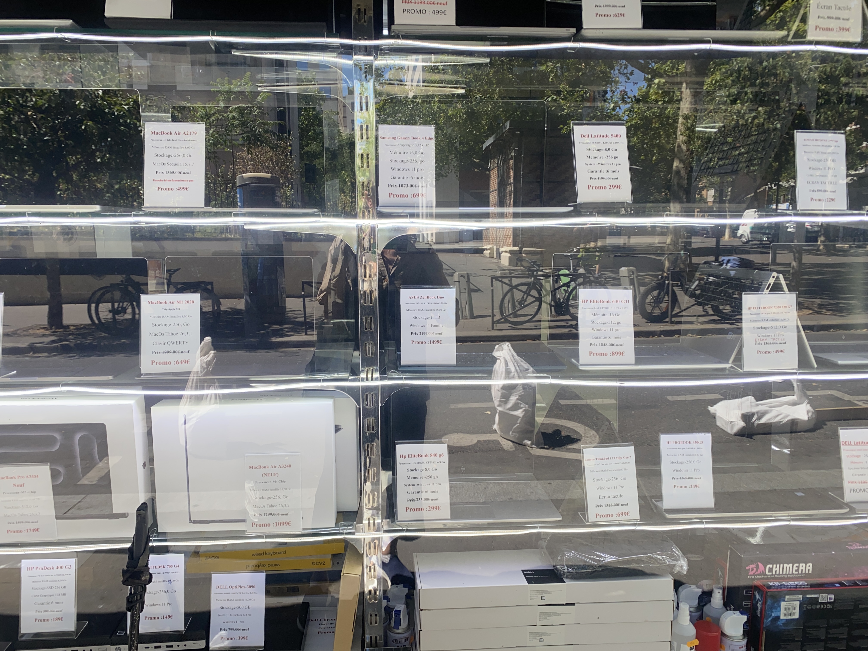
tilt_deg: -10.5
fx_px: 652
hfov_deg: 67.3
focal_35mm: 26
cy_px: 326
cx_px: 434
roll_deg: +0.4
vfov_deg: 53.1
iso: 32
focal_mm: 4.25
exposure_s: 1/367
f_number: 1.8
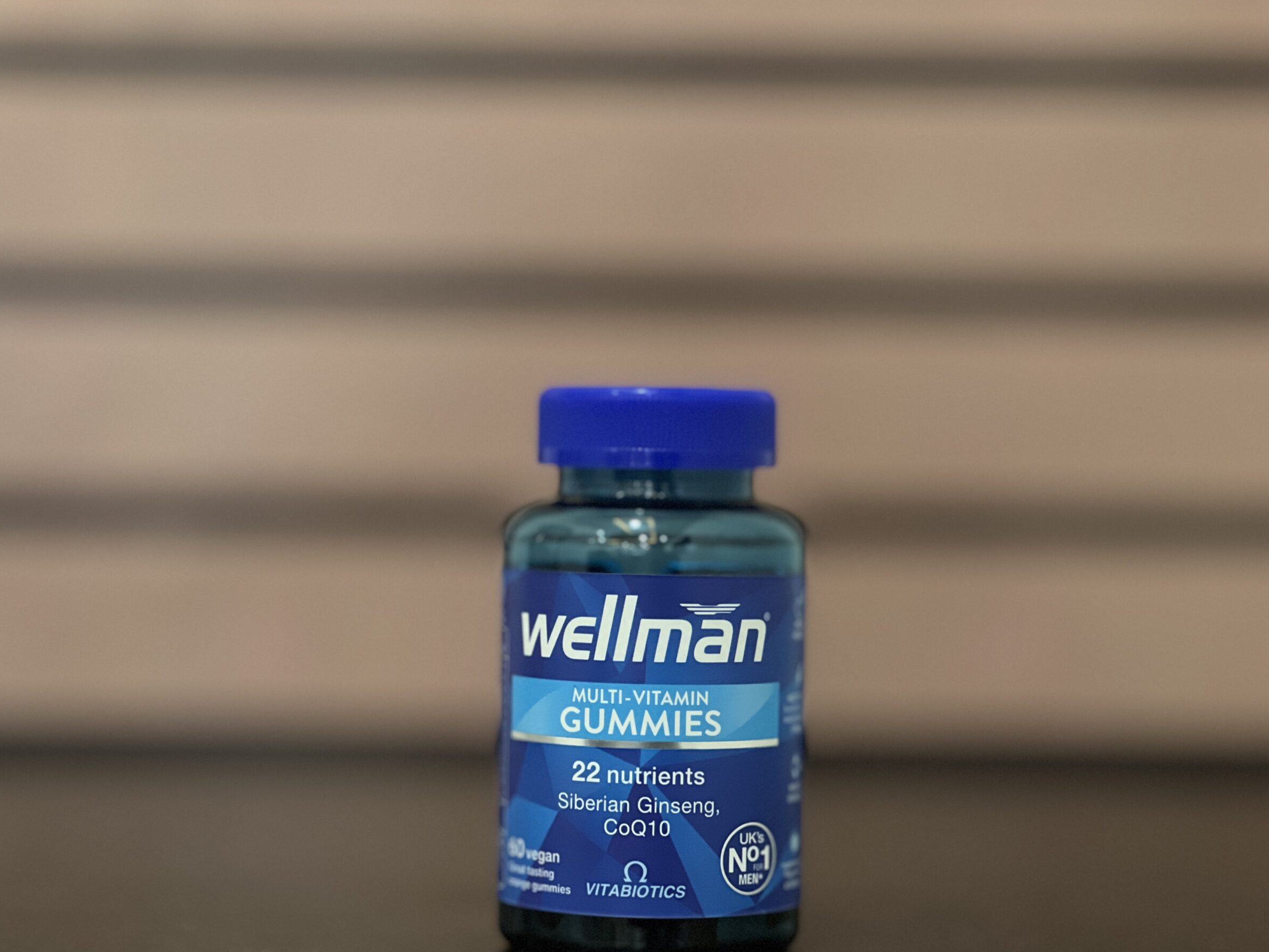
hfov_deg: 23.6
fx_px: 3043
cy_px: 499
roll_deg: -0.6
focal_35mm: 83
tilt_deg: -1.1
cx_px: 661
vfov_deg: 17.8
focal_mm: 9
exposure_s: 1/25
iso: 320
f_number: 2.8
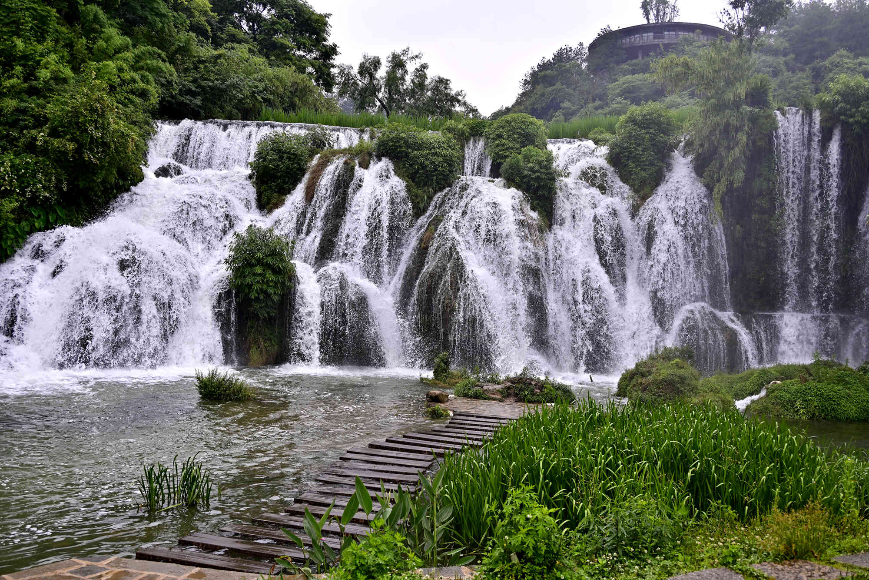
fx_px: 772
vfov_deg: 41.1
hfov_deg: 58.7
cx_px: 434
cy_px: 290
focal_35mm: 32
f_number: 4.8
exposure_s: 1/400
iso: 64
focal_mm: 32
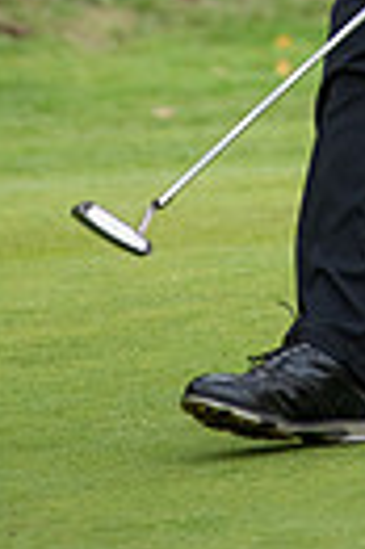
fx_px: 15735
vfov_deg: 2.0
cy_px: -365
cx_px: 344
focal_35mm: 1032
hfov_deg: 1.3
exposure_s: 1/1600
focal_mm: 300
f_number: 4
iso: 1000
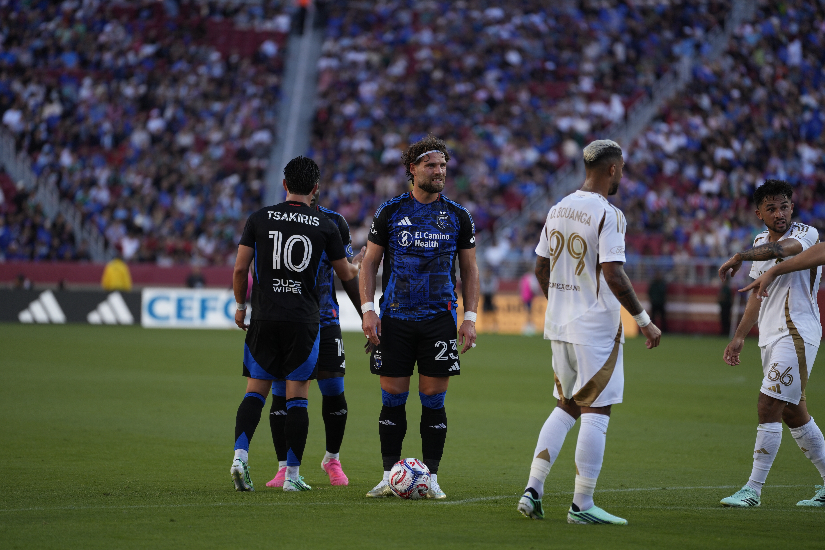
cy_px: 275
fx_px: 4583
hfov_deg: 10.3
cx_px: 412
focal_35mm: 200
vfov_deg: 6.9
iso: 320
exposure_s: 1/1600
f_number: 2.8
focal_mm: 200
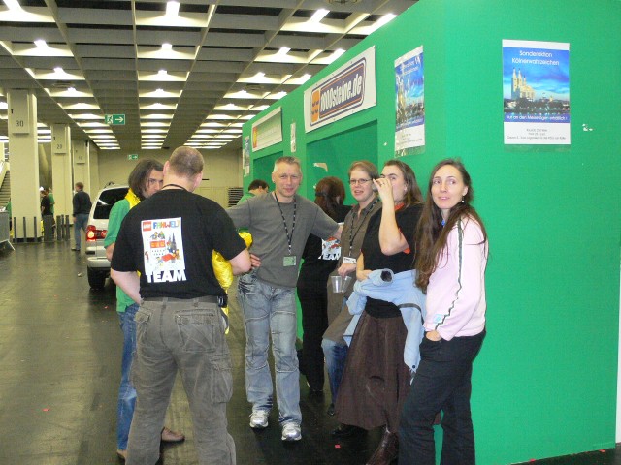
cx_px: 310
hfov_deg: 54.0
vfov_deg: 41.8
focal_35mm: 34
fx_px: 610
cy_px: 232
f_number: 2.8
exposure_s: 1/30
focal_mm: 6.3
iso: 400
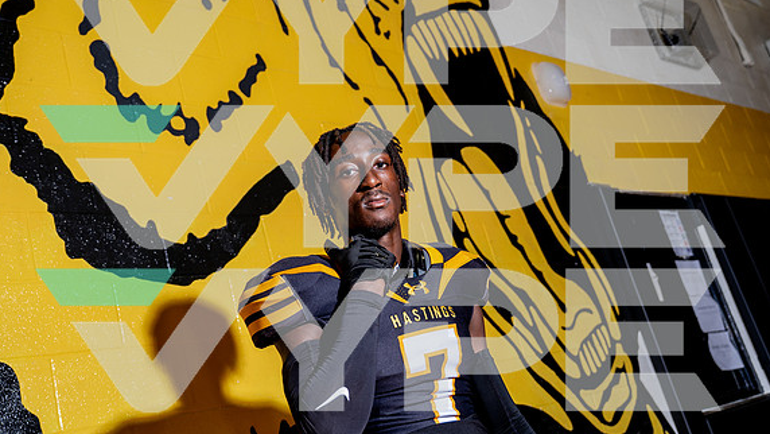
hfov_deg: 46.4
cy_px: 177
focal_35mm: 44
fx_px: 899
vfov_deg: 27.1
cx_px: 382
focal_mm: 38
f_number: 4
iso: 100
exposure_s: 1/250
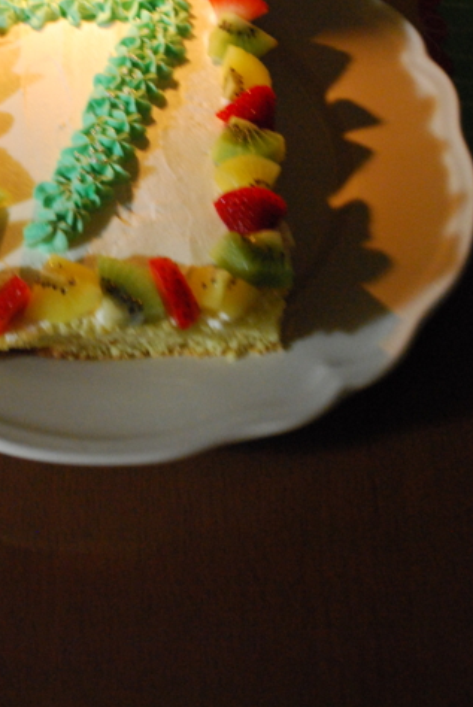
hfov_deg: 17.8
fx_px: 1494
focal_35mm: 76
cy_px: 152
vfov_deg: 26.2
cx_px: 81
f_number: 4.8
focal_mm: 30
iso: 1600
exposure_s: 1/8
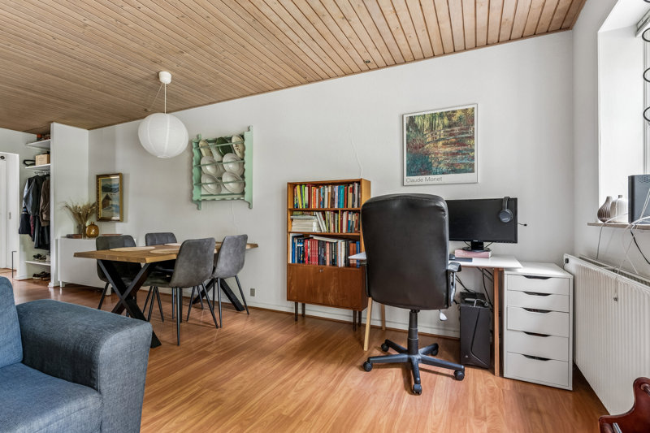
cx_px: 325
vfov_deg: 67.4
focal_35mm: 18
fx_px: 325
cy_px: 216
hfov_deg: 90.0
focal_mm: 12
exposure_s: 1/4
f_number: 8
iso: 800
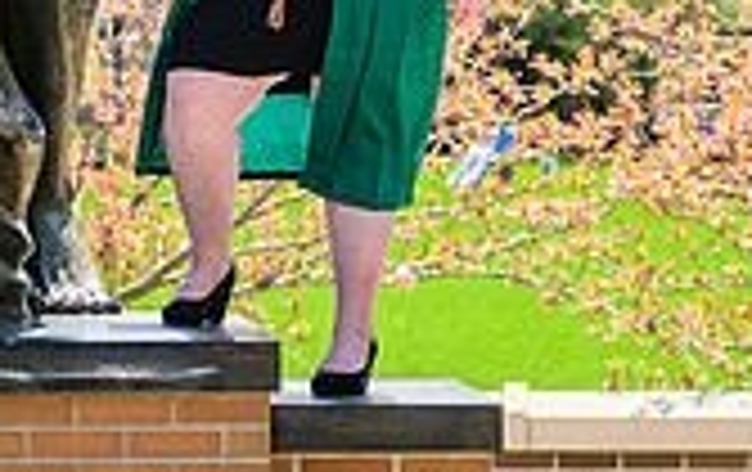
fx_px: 6467
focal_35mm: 315
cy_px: -320
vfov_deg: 4.2
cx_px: 378
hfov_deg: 6.7
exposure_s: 1/2500
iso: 400
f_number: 4
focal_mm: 85
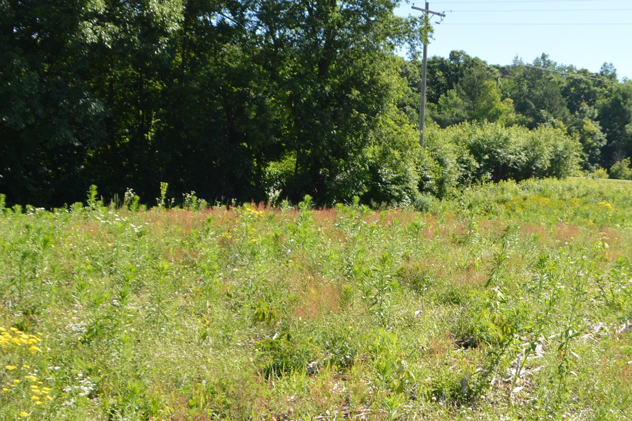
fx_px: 912
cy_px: 202
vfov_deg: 26.0
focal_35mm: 52
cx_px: 427
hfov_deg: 37.8
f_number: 6.3
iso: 100
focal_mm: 18
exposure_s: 1/160
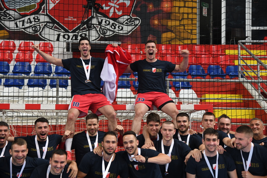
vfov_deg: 20.6
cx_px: 134
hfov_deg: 30.5
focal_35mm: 66
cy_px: 89
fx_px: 489
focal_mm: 66
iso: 1250
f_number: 5
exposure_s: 1/100
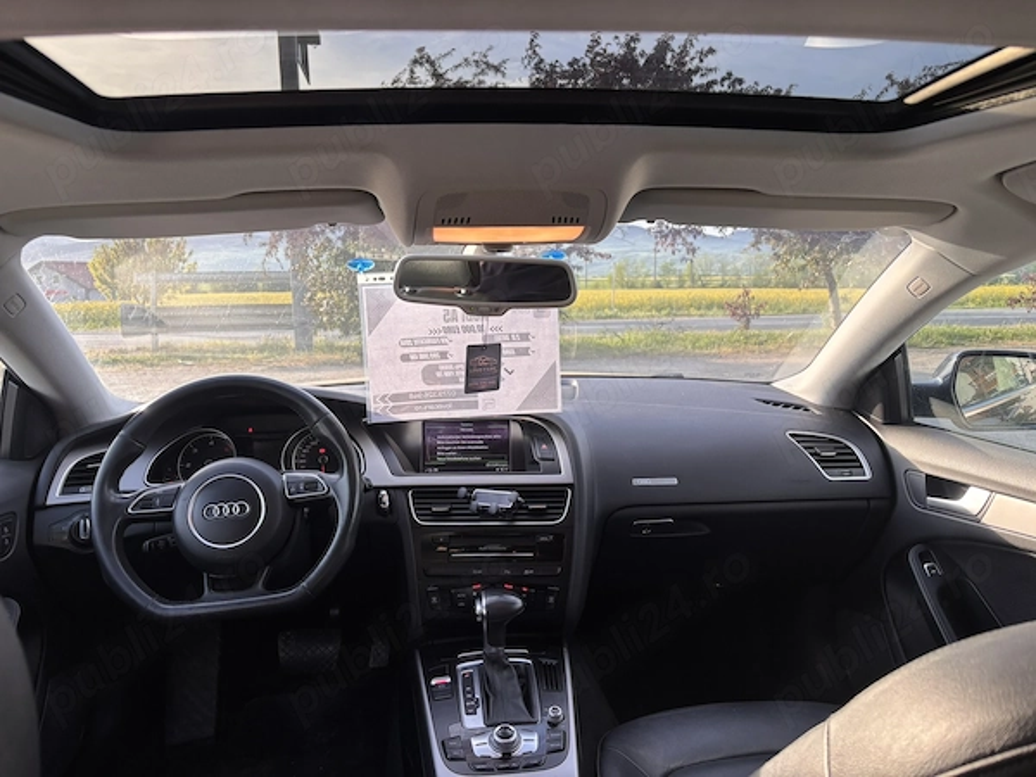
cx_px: 518
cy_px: 388
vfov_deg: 53.1
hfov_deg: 67.3
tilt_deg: -7.3
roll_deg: +0.5
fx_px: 778
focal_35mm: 26
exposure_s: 1/238
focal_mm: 5.96
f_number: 1.6
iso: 40
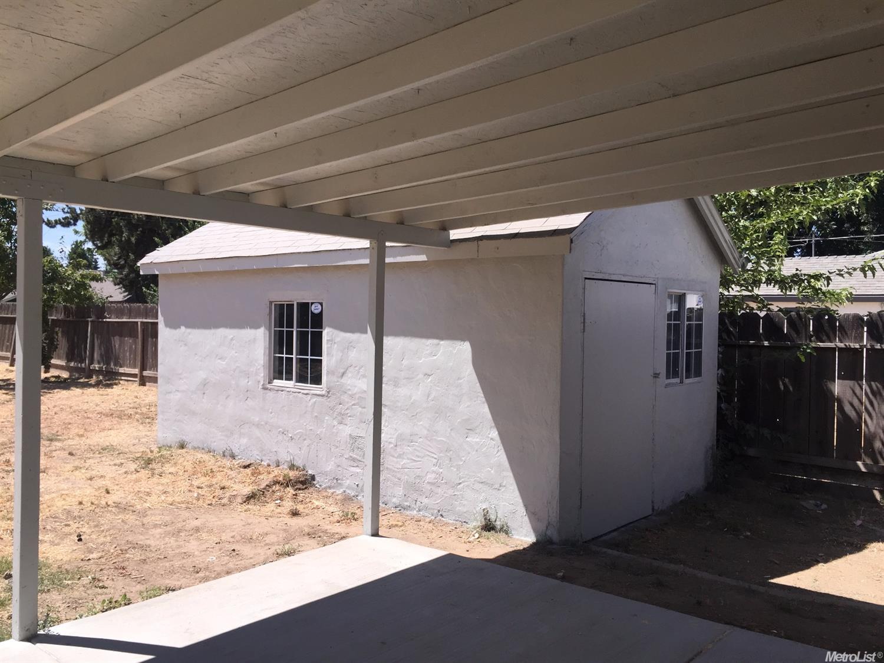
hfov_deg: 61.7
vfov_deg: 48.2
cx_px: 442
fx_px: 740
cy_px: 332
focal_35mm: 29
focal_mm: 4.15
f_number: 2.2
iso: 40
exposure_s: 1/1799
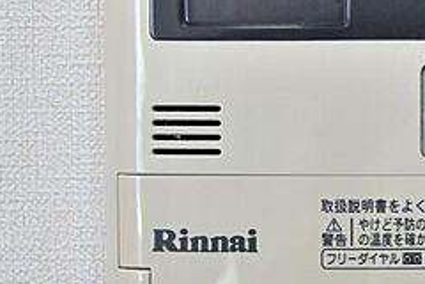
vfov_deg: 14.2
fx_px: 1133
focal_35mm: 96
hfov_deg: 20.9
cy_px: 60
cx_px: 361
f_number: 4.5
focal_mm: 24
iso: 200
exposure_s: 1/40
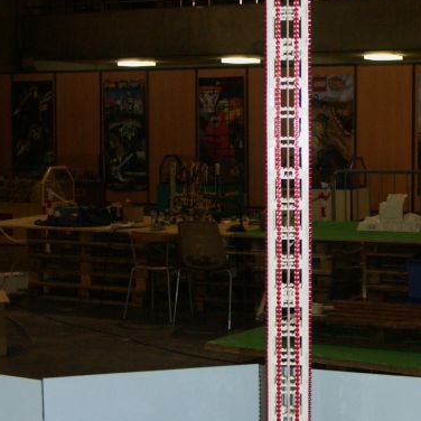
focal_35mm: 77
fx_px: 1059
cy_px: 200
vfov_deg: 22.5
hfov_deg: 22.4
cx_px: 289
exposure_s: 1/50
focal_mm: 8.17
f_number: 2.8
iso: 200
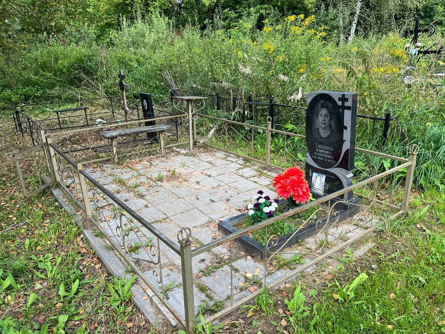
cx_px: 222
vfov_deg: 53.1
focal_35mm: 26
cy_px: 167
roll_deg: +2.4
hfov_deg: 67.3
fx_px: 334
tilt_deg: -13.1
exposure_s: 1/411
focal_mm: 5.7
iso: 50
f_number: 1.5
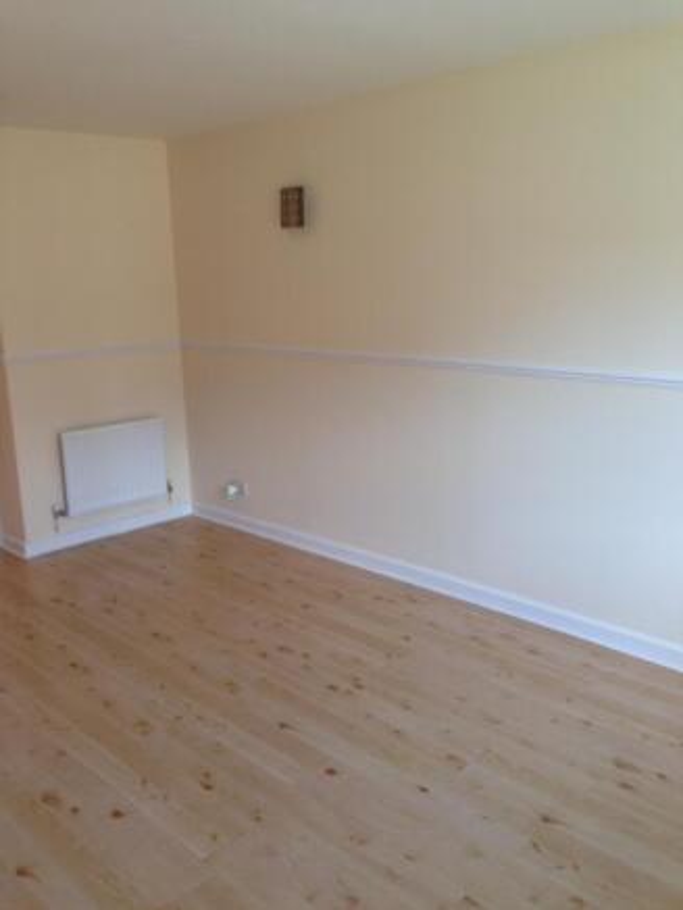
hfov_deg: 43.0
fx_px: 868
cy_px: 455
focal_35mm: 33
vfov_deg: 55.3
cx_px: 342
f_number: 2.4
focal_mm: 4.12
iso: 64
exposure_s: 1/30
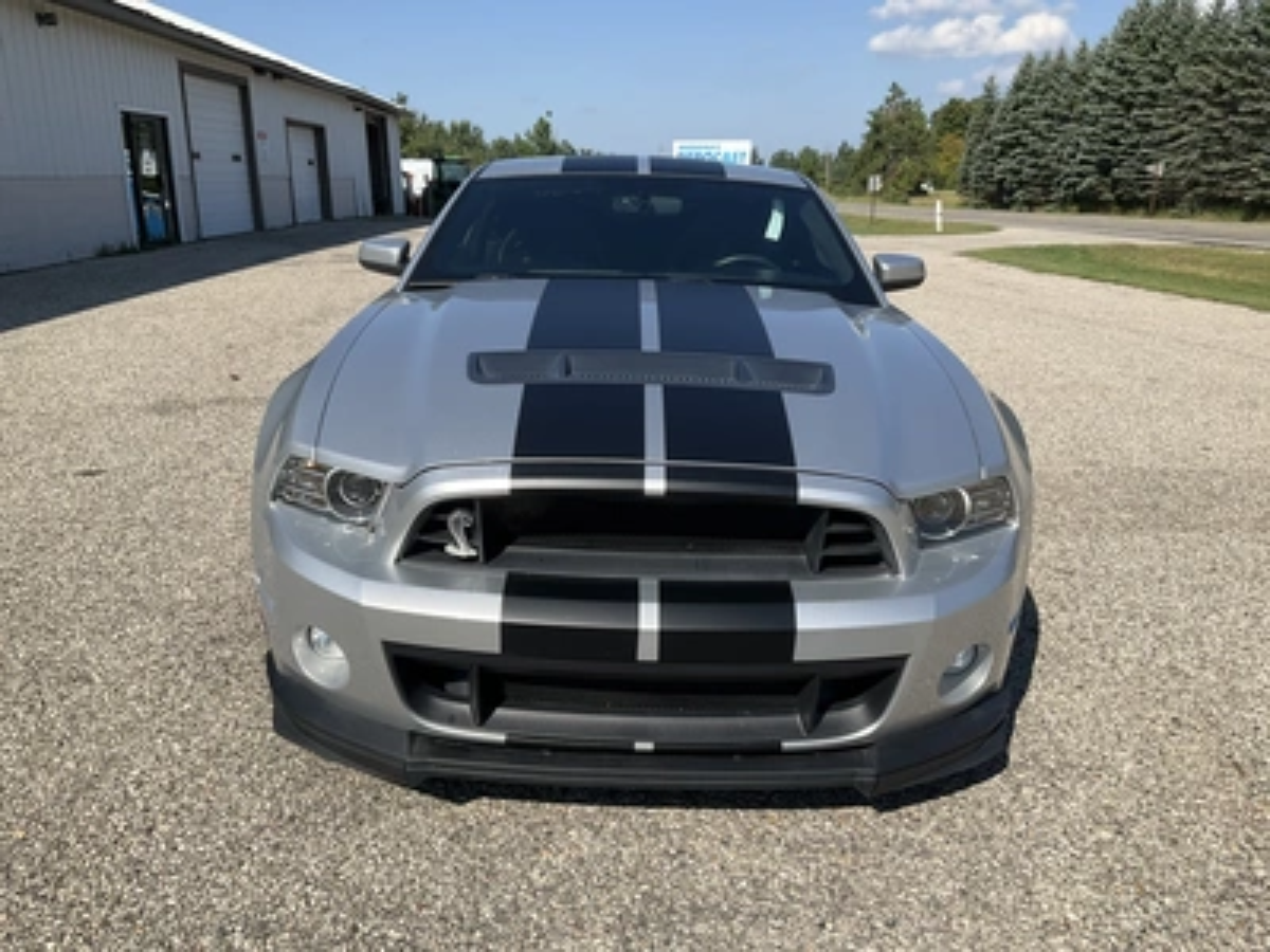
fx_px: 1064
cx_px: 635
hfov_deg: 61.7
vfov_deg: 48.2
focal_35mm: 29
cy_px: 476
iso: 25
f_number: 1.8
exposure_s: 1/1984
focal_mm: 3
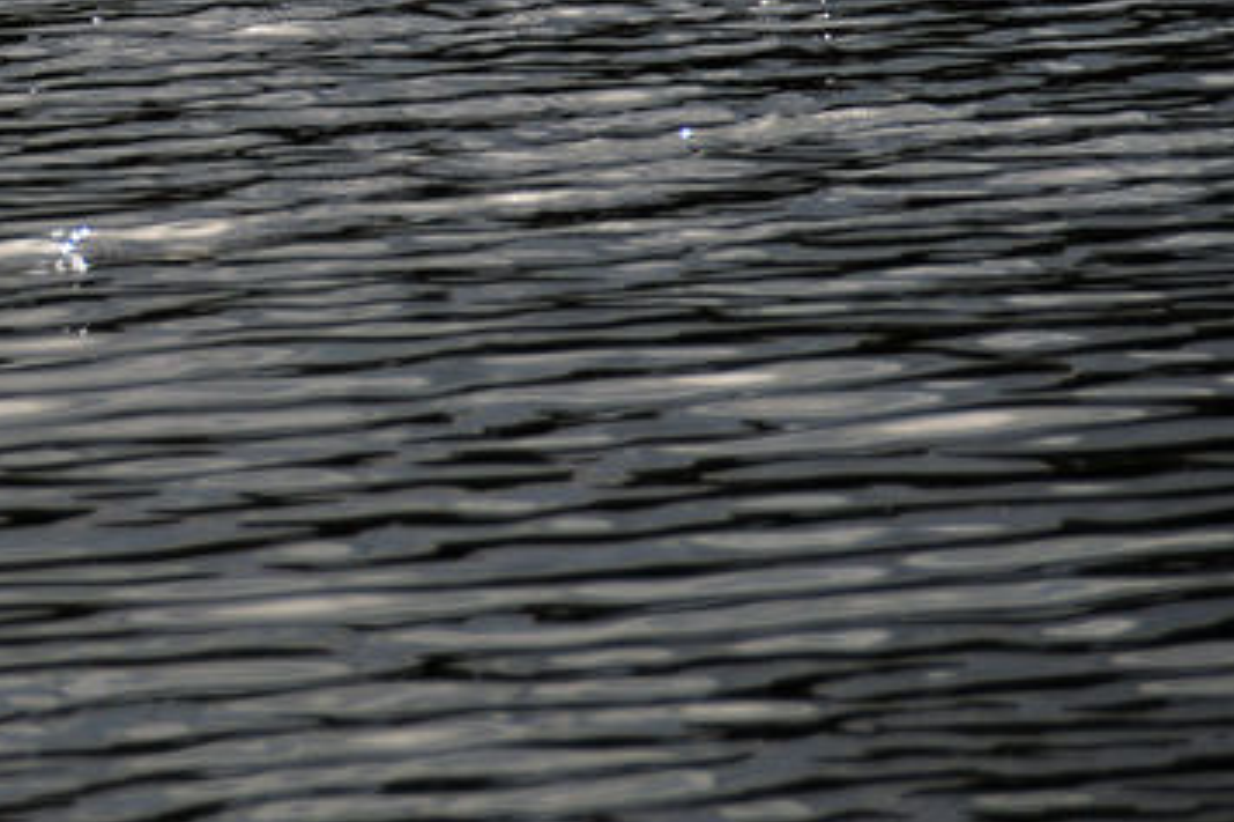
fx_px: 25969
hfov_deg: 2.7
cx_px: 21
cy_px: -83
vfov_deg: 1.8
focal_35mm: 758
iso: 200
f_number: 5.6
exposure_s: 1/8000
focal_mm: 200
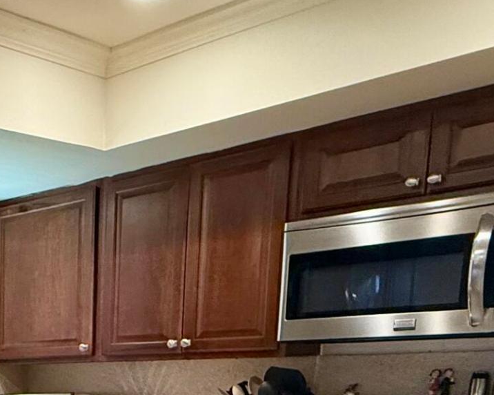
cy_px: 511
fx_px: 804
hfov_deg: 27.3
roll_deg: +2.3
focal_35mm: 55
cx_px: -183
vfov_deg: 24.2
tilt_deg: -10.0
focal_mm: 2.22
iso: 400
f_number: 2.2
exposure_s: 1/60
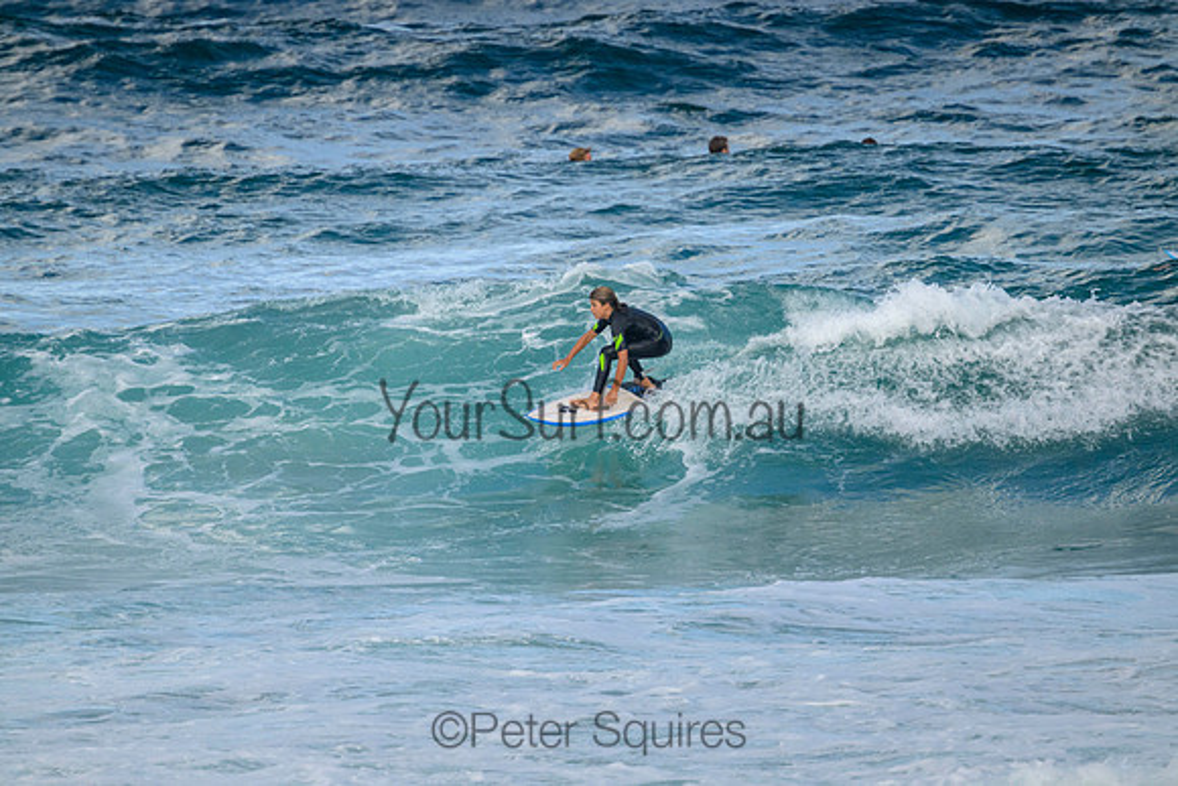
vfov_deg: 1.7
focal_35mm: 800
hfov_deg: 2.6
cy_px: 393
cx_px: 589
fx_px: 26183
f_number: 11
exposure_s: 1/1600
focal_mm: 800
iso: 1400
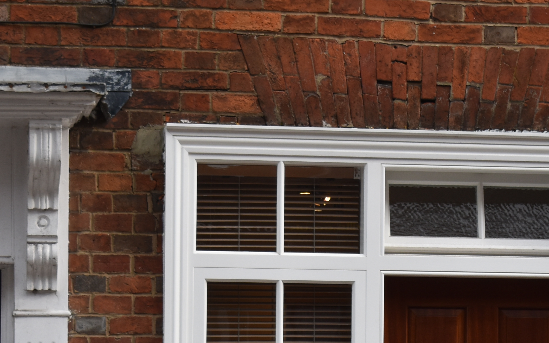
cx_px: 474
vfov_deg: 6.8
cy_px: 408
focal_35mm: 193
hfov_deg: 10.8
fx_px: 2888
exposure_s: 1/250
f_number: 7.1
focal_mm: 48
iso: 200
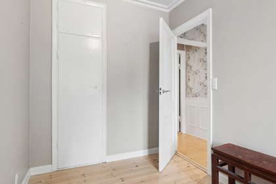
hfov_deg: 85.4
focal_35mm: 20
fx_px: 149
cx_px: 138
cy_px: 92
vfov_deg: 63.2
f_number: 8
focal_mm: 13
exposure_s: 1/10
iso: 200
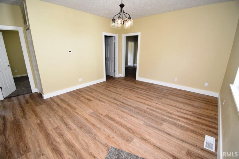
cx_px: 120
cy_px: 80
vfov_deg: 77.3
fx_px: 100
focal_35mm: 15
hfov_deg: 100.4
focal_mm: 10
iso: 800
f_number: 5.6
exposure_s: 1/125
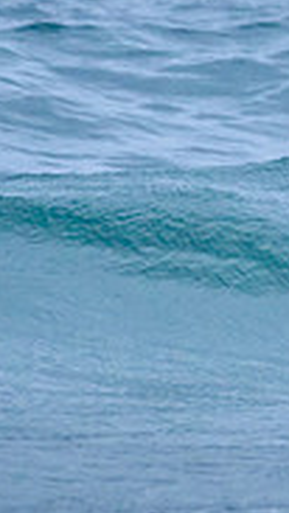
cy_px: 109
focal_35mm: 2040
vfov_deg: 1.1
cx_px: 639
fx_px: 27779
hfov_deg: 0.6
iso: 2200
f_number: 5.6
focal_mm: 500
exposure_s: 1/2000
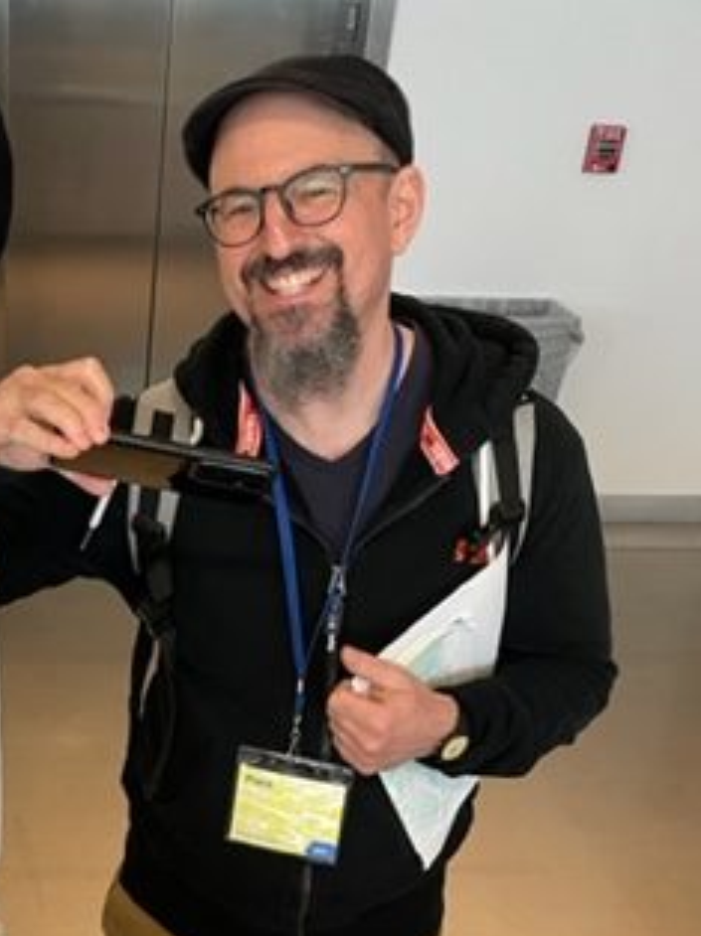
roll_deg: -3.0
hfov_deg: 26.5
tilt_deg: -30.1
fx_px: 1433
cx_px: 57
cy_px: 808
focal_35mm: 53
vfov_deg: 34.5
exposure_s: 1/60
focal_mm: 5.1
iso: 320
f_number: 1.6
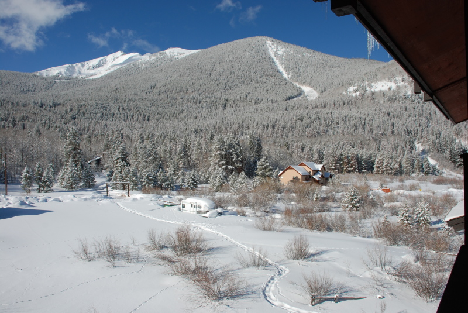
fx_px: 390
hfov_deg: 61.9
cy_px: 156
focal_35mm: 30
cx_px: 234
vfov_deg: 43.7
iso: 100
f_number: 9
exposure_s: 1/320
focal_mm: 20
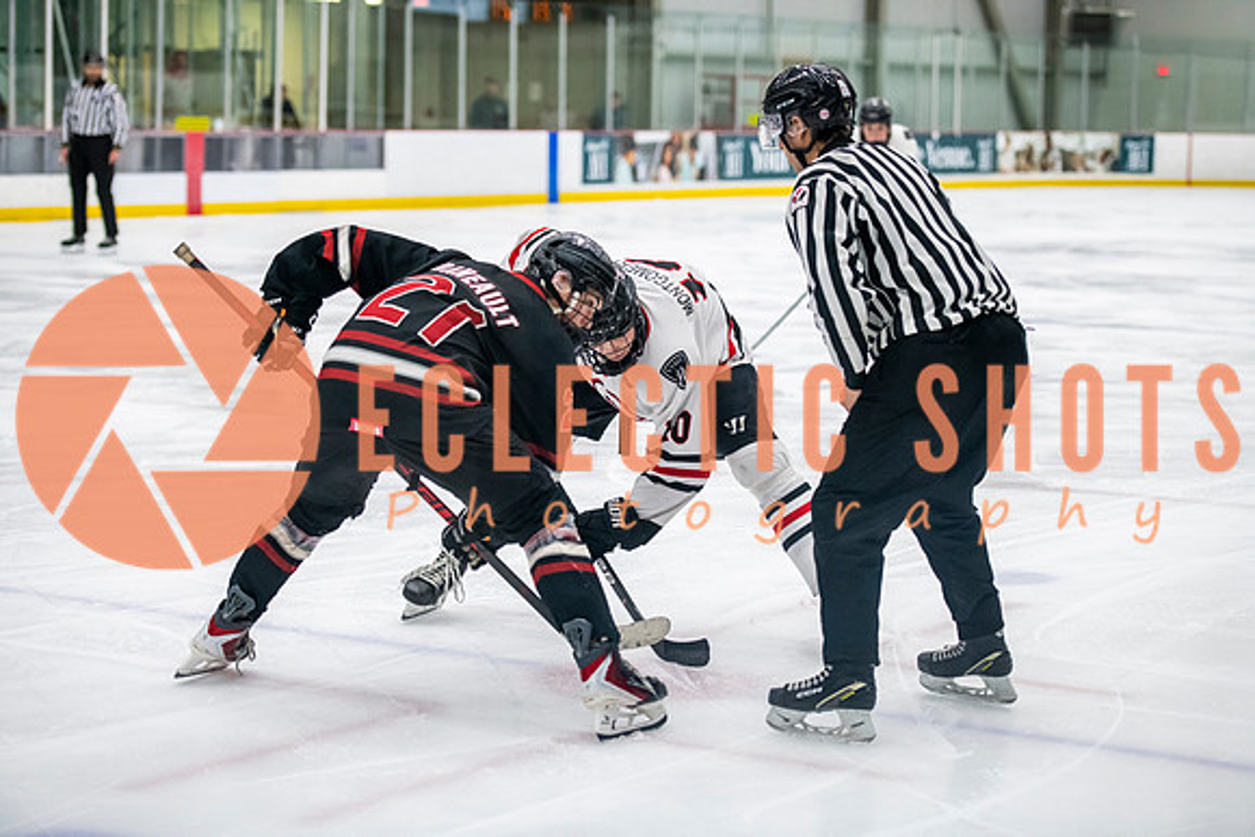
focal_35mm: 86
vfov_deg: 15.9
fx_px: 2999
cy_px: 418
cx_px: 628
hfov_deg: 23.6
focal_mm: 86
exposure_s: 1/800
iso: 2500
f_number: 3.2
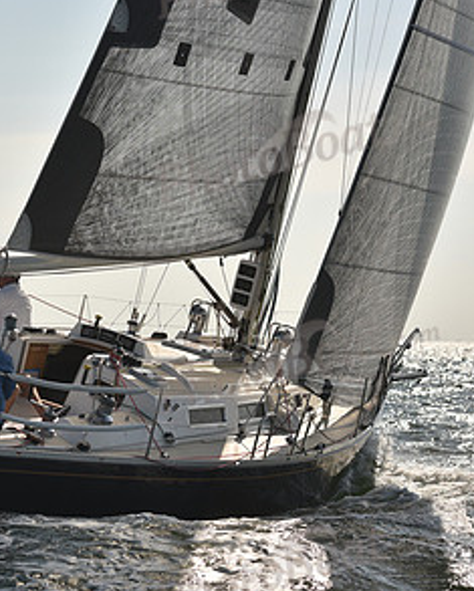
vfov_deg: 14.8
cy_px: 285
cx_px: 52
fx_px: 2276
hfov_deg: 11.8
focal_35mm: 130
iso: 250
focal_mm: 70
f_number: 5
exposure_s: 1/1250
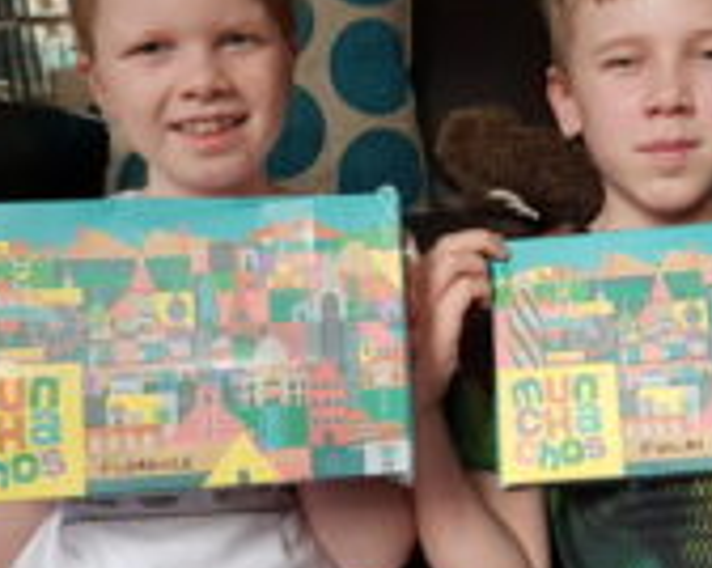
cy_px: 301
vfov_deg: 27.1
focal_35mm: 56
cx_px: 521
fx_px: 1179
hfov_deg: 33.0
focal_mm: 4.2
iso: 80
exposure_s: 1/100
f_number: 1.7
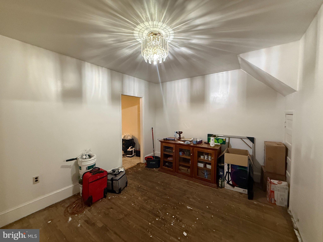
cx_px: 162
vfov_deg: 85.7
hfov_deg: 102.1
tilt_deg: -1.7
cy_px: 121
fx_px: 131
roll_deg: +0.3
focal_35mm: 14
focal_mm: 2.22
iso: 640
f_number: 2.2
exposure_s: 1/60
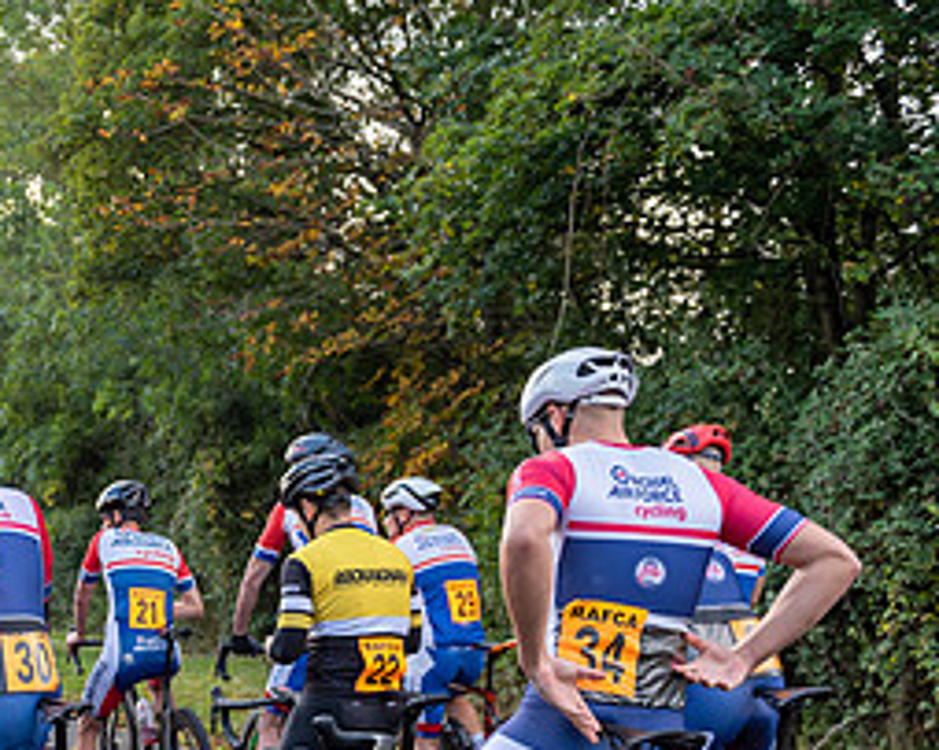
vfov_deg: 24.9
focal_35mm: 60
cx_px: -41
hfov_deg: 29.0
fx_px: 1667
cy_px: 626
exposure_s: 1/800
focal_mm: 28
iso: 200
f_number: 3.2
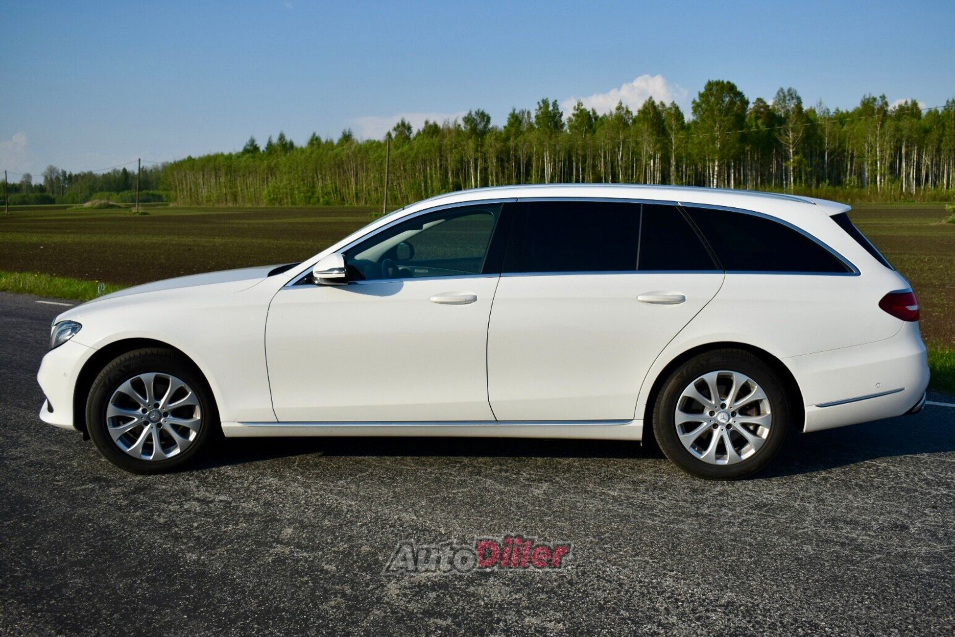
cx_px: 478
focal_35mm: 33
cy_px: 318
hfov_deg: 57.2
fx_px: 875
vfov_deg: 40.0
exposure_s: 1/2000
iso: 200
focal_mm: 22
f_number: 5
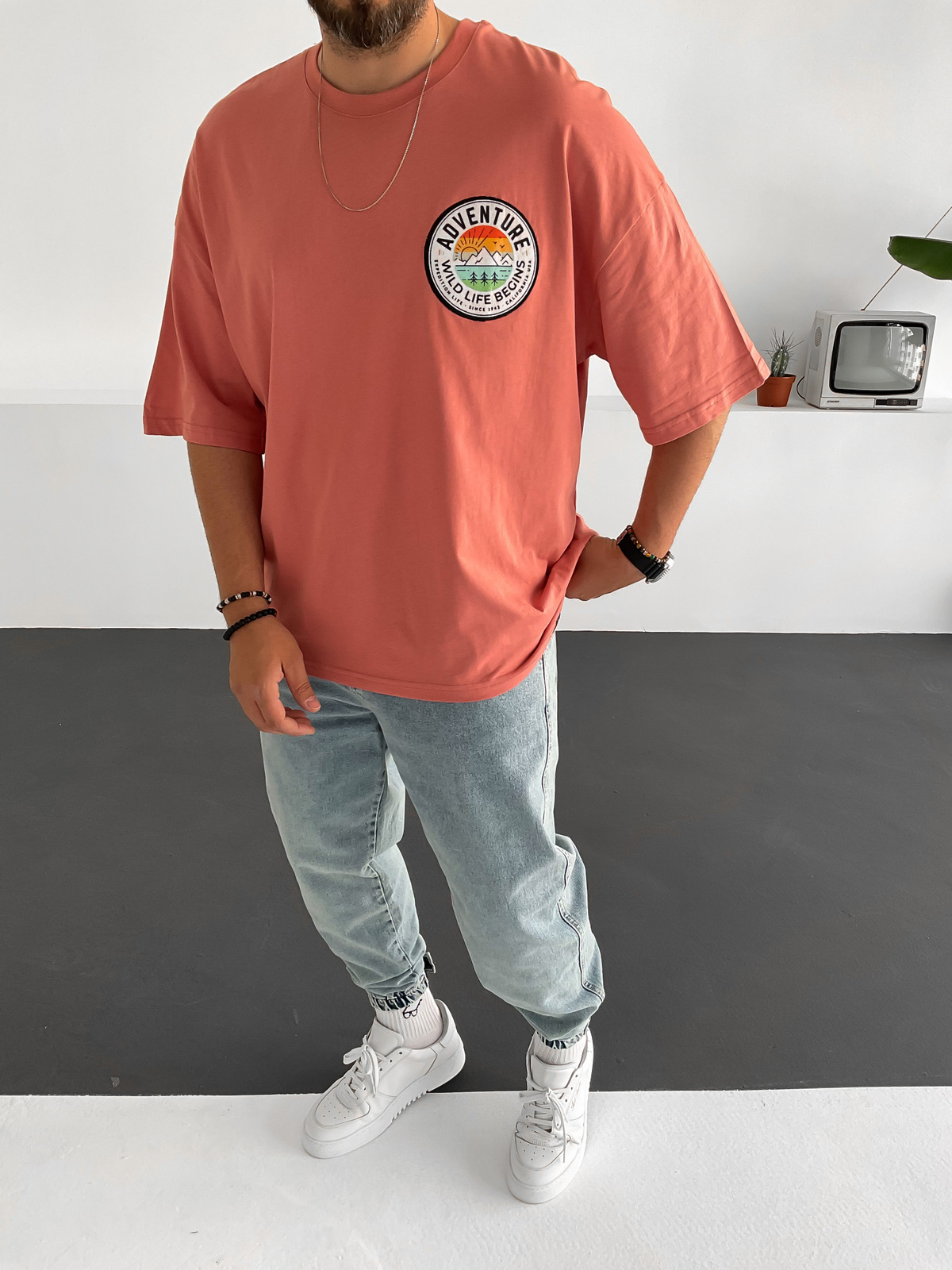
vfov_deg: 61.7
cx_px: 476
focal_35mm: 29
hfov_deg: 48.2
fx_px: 1063
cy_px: 635
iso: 32
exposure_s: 1/120
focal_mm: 3
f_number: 1.8
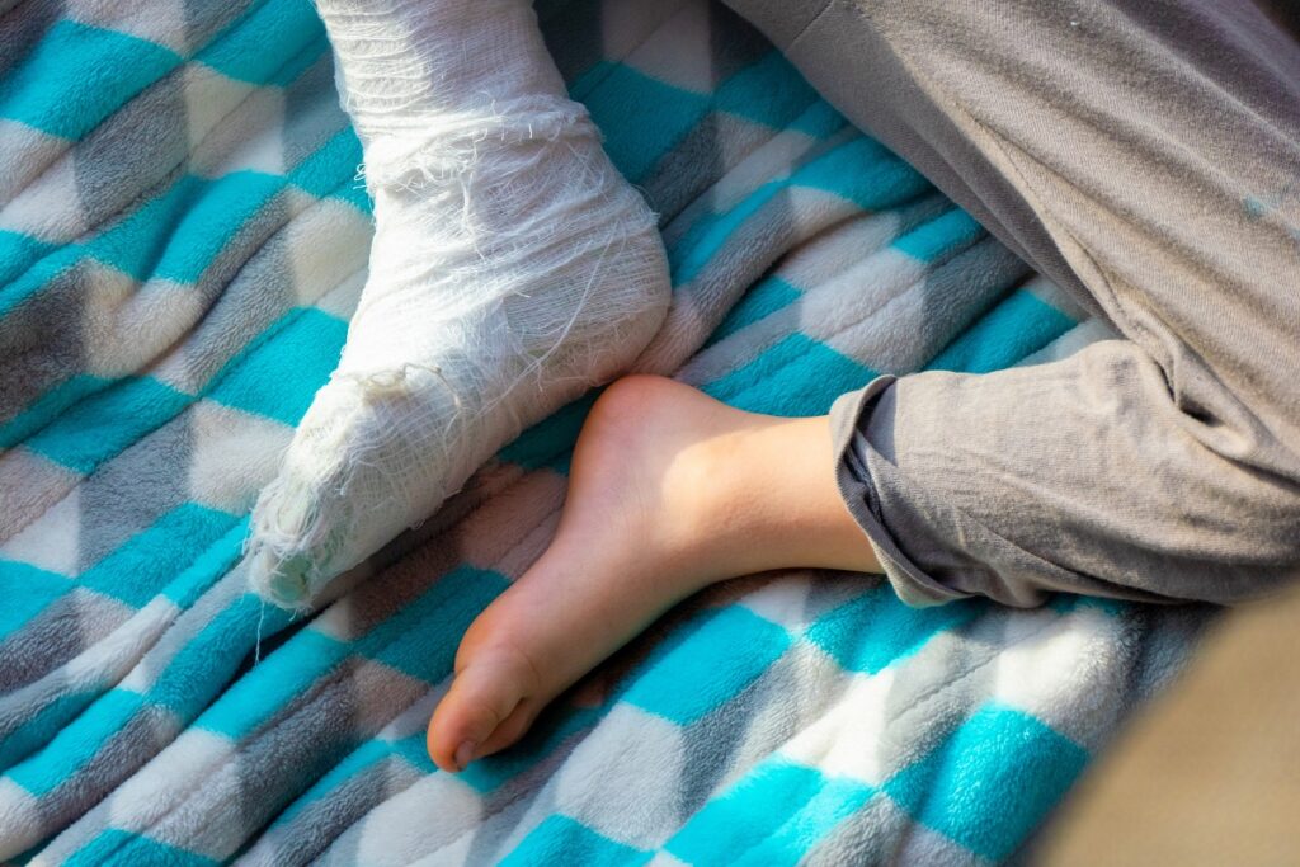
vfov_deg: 18.9
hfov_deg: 28.1
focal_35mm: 72
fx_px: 2600
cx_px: 650
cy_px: 434
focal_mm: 26.3
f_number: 4.7
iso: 200
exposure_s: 1/200
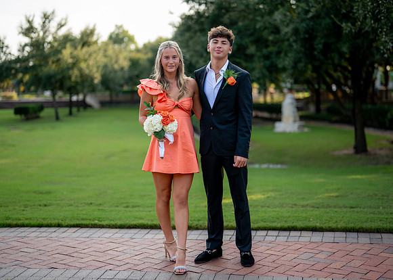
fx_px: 621
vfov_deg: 25.5
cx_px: 208
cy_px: 140
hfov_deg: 35.1
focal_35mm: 56
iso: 200
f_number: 1.2
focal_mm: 50
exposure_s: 1/2000
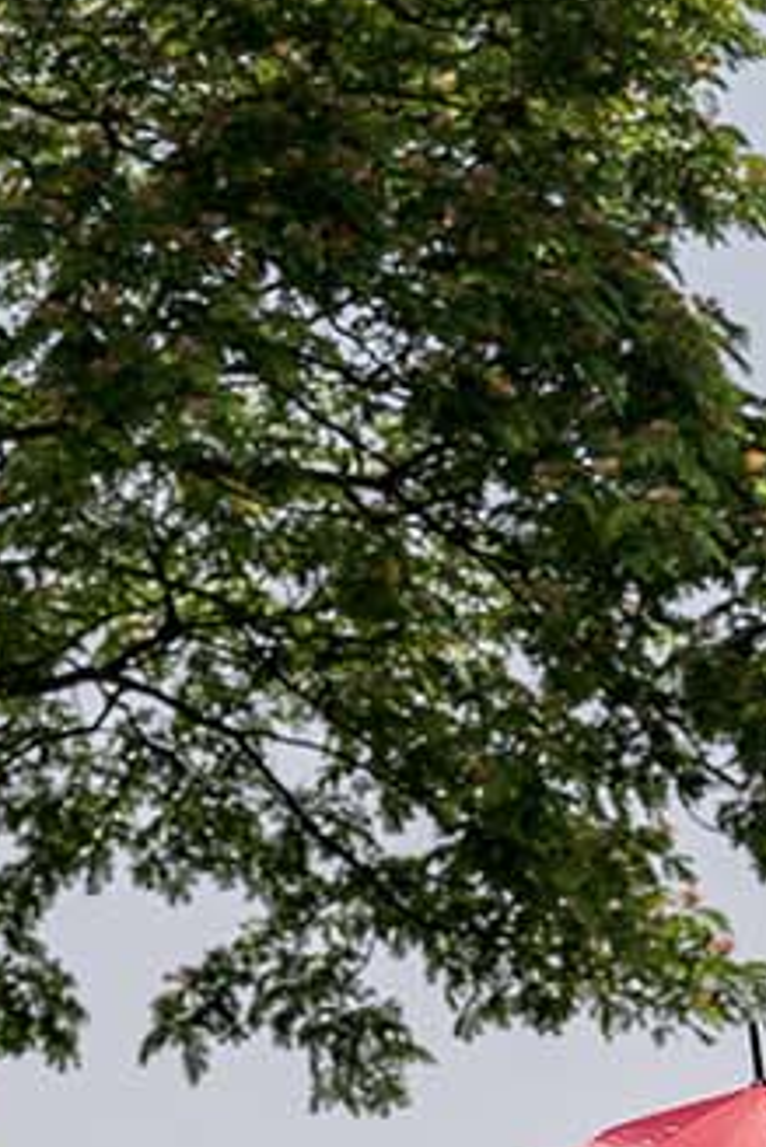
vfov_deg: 5.3
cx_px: 623
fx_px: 12306
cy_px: 1902
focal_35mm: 386
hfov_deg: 3.6
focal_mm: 88
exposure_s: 1/3200
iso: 280
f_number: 4
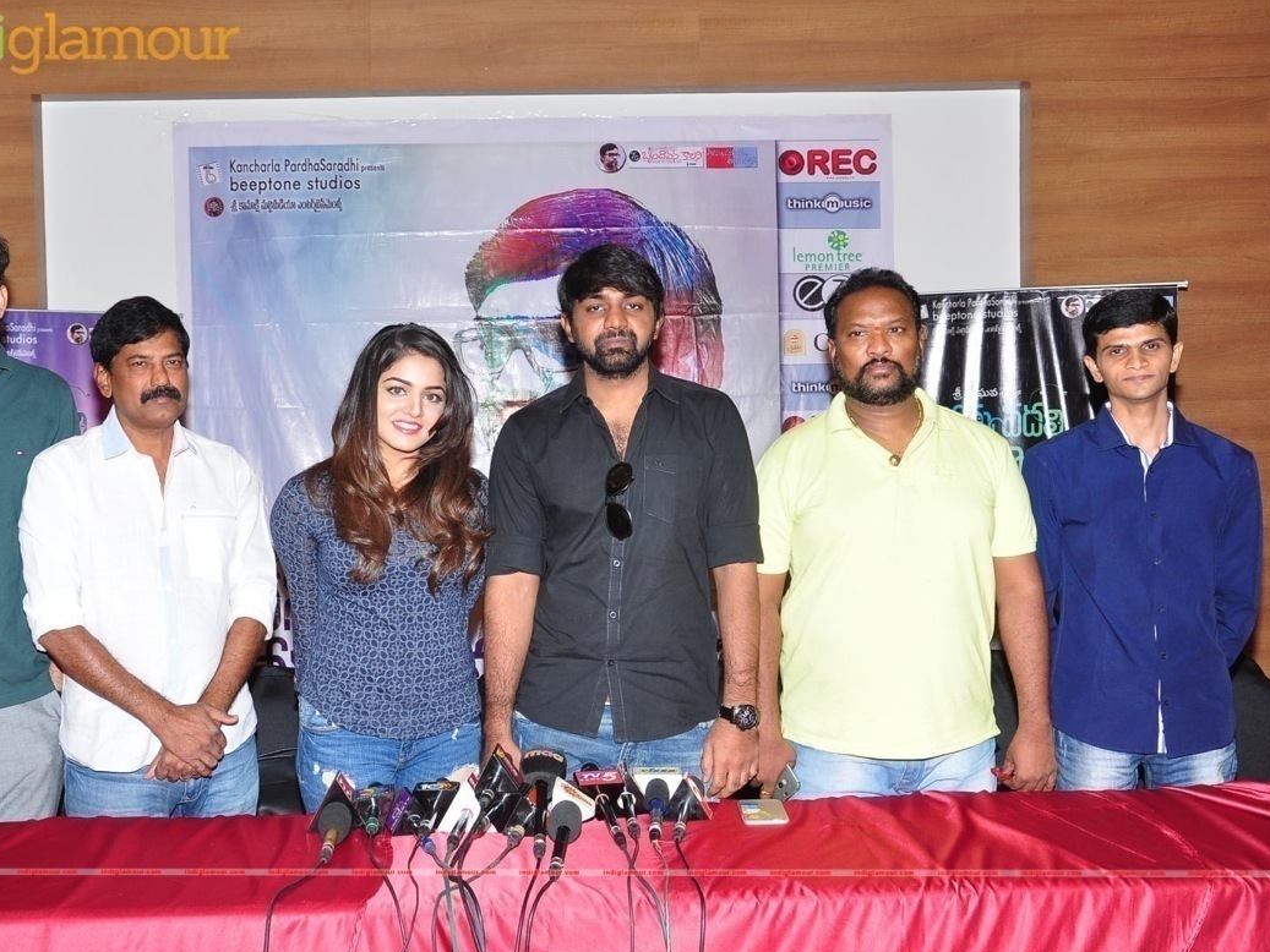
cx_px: 549
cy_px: 485
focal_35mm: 40
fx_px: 1468
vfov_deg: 36.0
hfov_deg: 46.7
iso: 500
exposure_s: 1/125
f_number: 5.6
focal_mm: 24
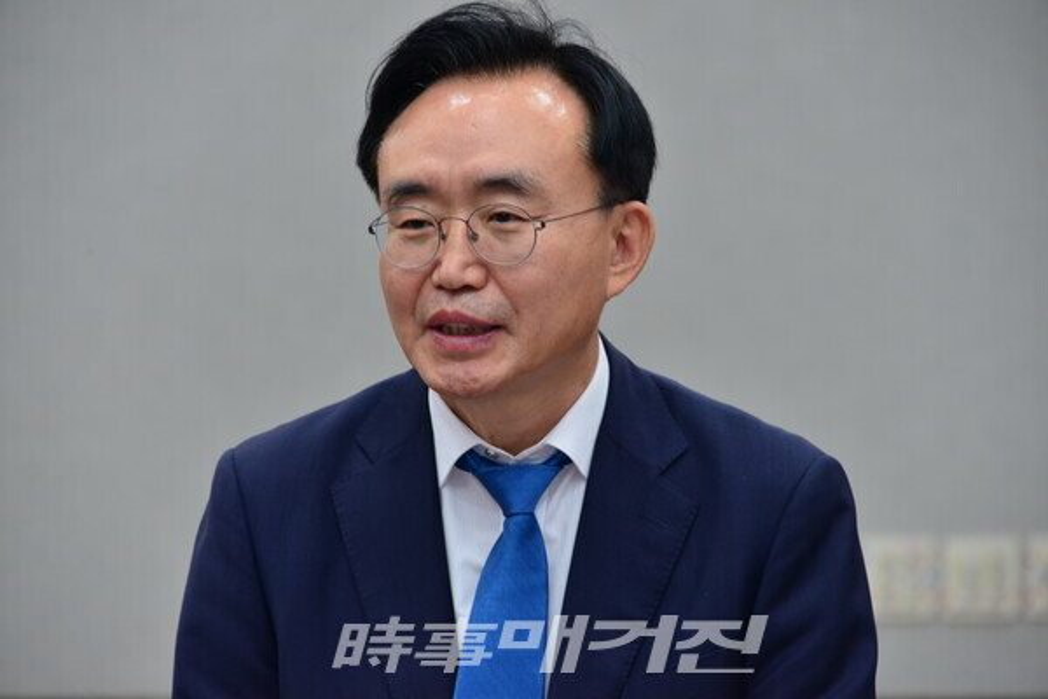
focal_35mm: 250
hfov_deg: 8.2
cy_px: 350
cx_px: 524
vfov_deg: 5.5
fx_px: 7277
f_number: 8
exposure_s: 1/60
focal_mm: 250
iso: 1250
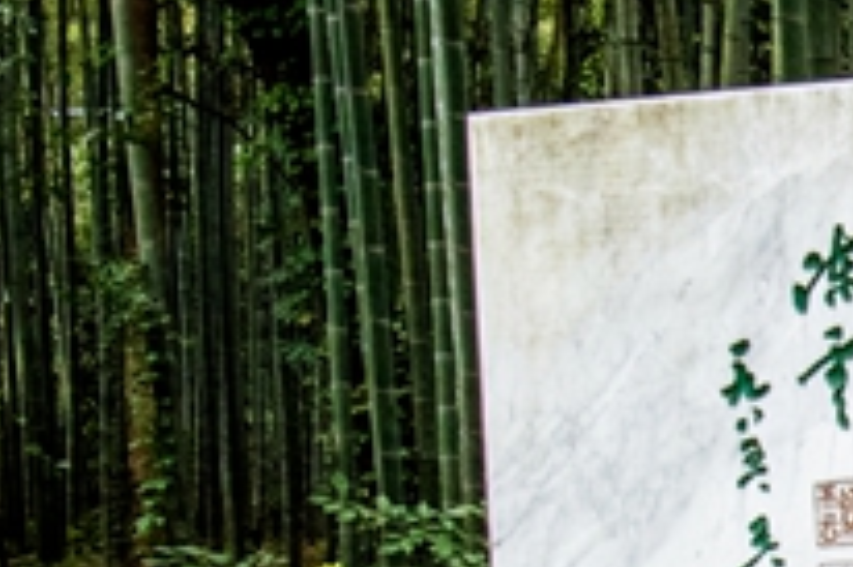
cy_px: 805
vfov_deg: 9.1
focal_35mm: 147
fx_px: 3480
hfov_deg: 12.2
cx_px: 1772
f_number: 13
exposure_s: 1/100
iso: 800
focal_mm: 28
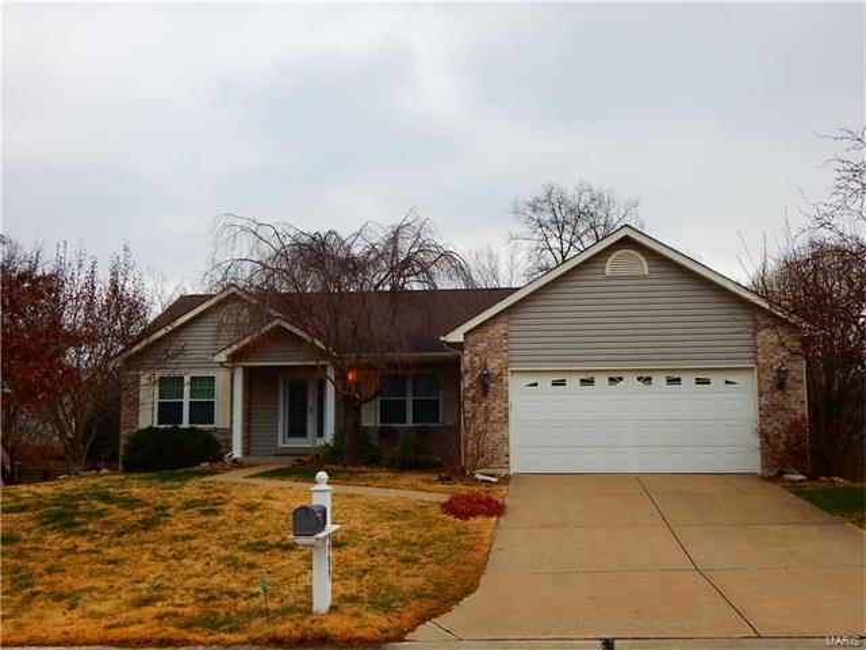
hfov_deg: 49.0
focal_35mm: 38
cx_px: 433
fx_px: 951
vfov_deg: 37.7
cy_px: 325
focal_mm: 6.8
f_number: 3.4
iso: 125
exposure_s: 1/200
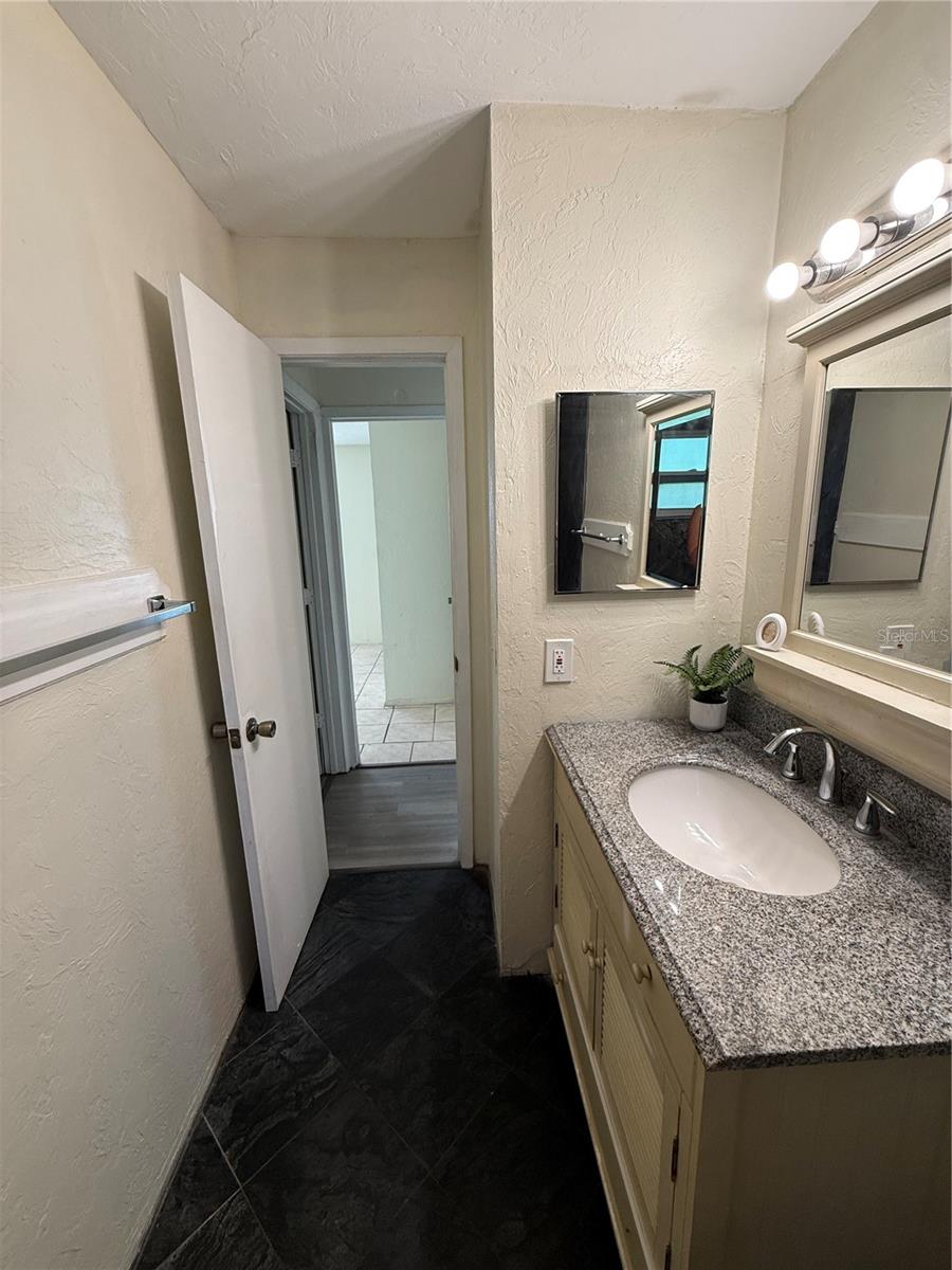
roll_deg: +0.6
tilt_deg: -11.3
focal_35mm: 14
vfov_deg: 102.1
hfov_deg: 85.7
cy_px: 635
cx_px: 476
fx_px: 513
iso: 160
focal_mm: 2.22
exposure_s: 1/120
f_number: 2.2
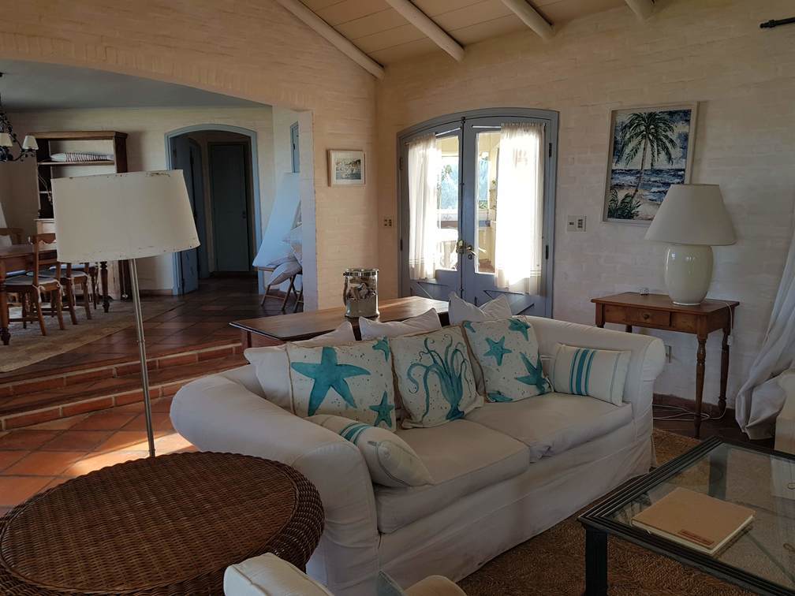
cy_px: 298
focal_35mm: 26
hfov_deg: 67.3
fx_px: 597
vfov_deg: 53.1
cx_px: 398
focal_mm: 4.2
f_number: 1.7
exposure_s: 1/201
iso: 40
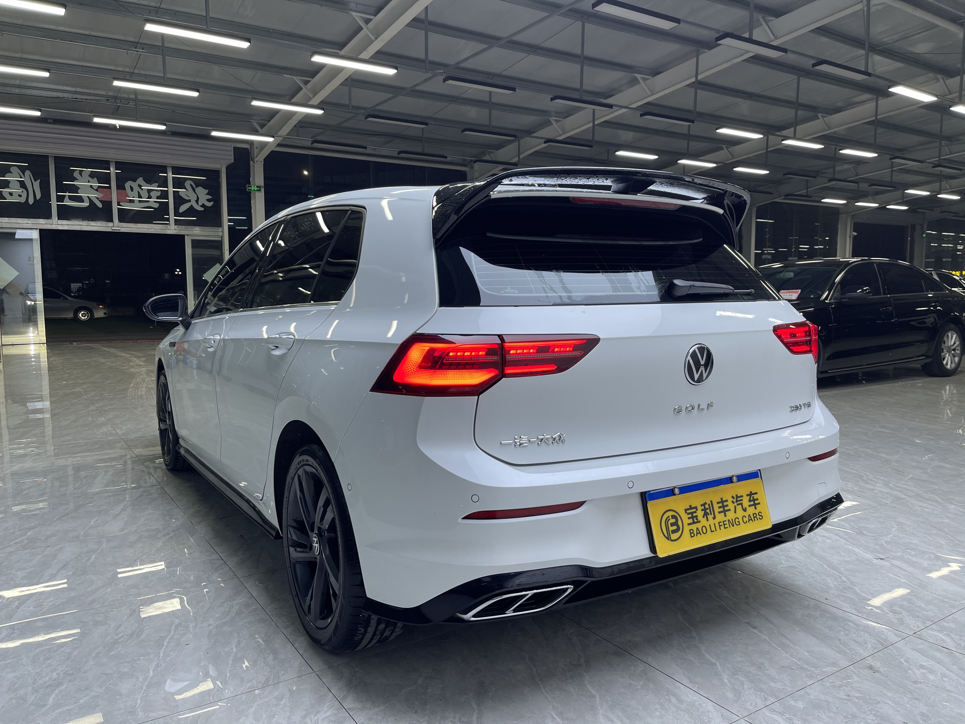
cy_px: 362
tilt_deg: -6.5
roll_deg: +0.4
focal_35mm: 26
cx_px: 482
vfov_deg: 53.1
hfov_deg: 67.3
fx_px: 725
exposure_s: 1/100
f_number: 1.6
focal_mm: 5.1
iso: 40
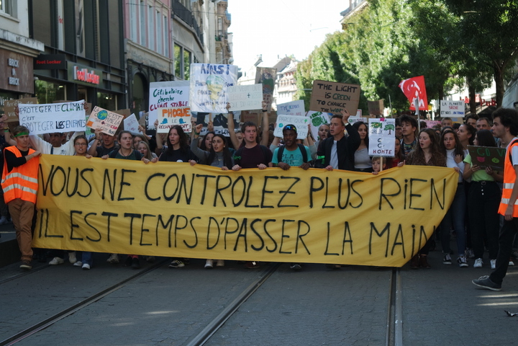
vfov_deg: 17.7
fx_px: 1108
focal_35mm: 77
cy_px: 173
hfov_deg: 26.3
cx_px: 259
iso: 200
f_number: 5.6
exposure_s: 1/160
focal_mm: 50
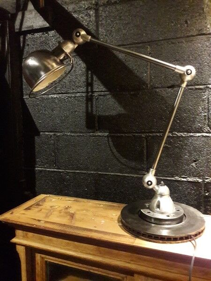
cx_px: 106
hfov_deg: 49.7
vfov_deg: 63.4
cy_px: 140
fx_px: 228
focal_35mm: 28
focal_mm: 3.7
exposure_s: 1/17
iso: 800
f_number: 1.9
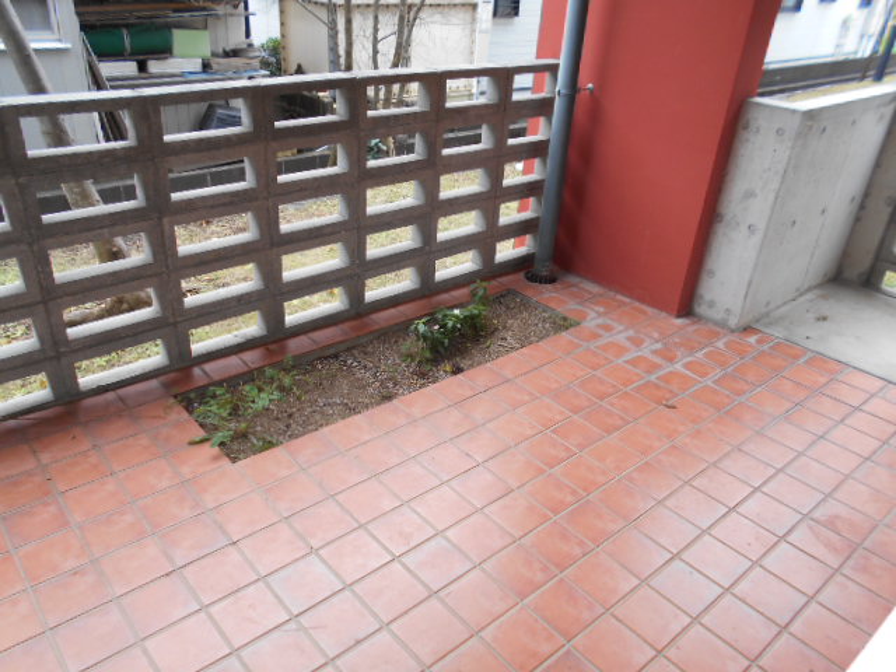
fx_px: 673
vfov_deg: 53.1
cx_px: 448
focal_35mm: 26
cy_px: 336
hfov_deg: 67.3
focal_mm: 4.6
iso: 80
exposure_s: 1/40
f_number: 3.2
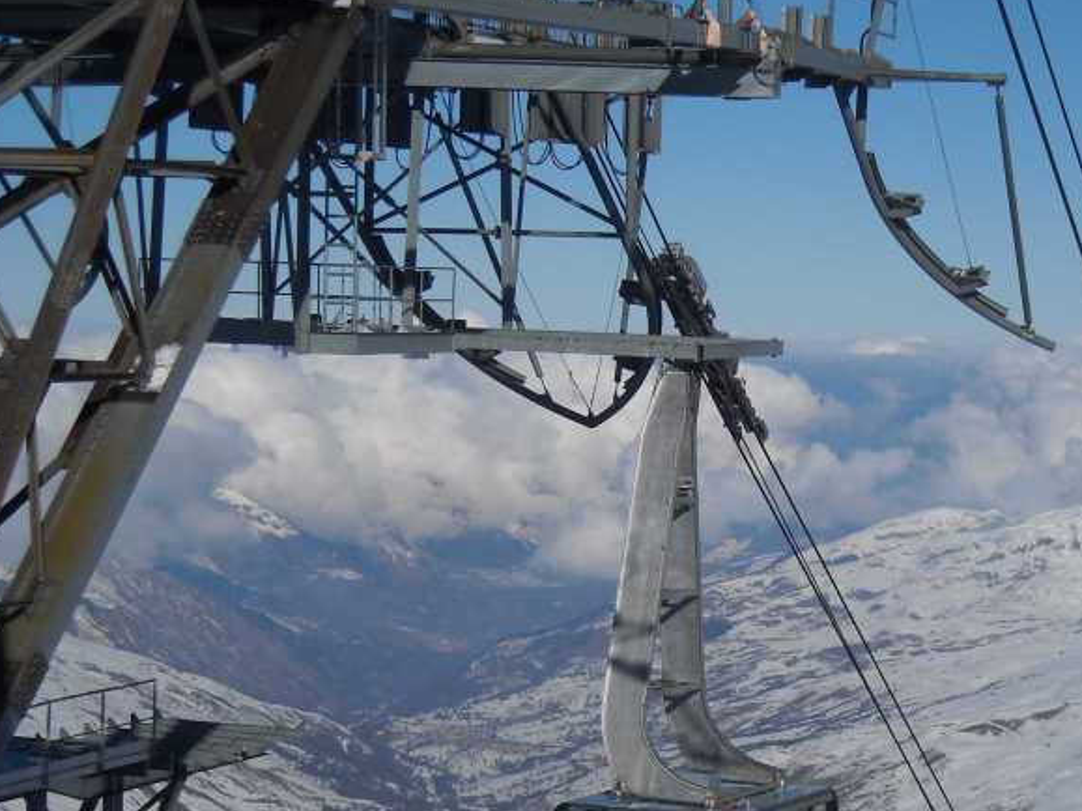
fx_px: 3625
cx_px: 736
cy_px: 549
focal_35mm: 116
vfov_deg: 12.7
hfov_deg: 16.9
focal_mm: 13.73
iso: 64
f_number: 8.2
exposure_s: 1/544
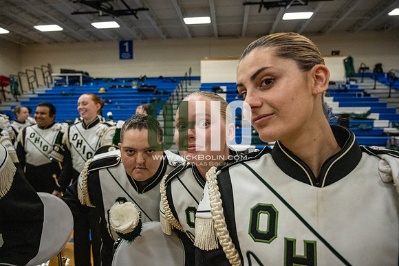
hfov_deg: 72.6
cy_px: 133
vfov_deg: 52.2
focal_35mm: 24
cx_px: 200
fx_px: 272
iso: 8000
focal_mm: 24.5
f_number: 4
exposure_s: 1/800
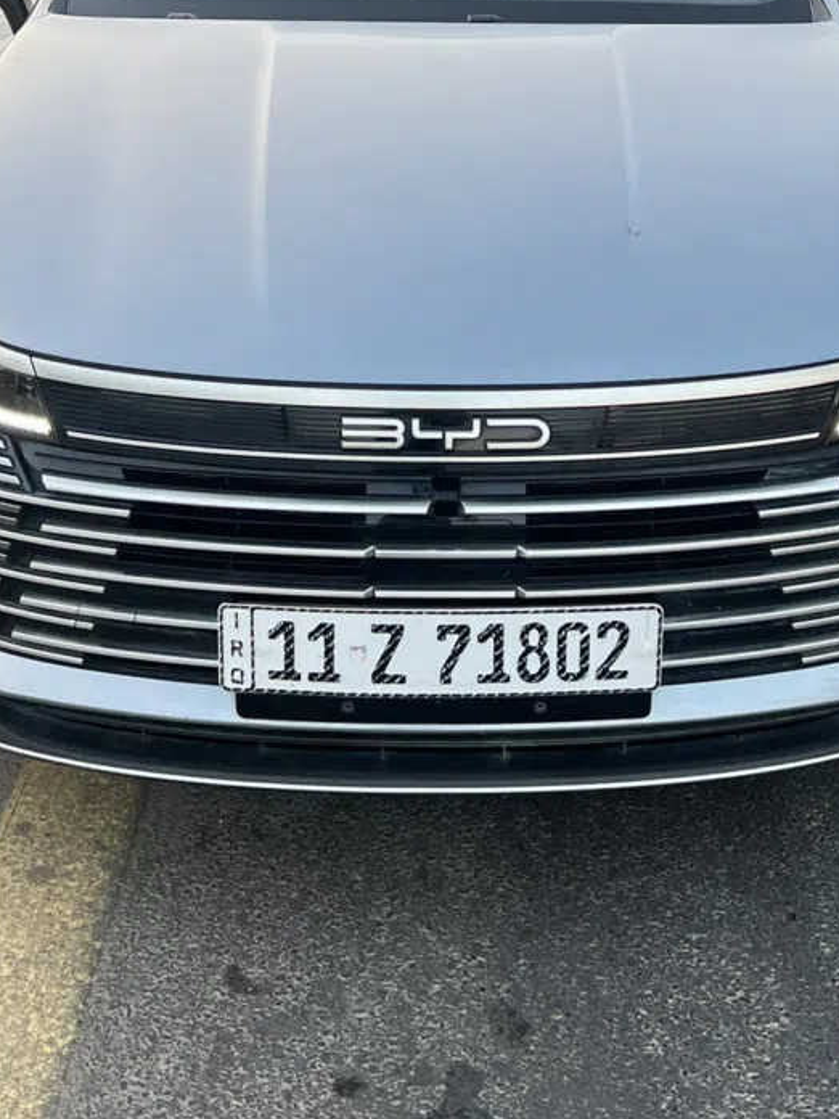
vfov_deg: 36.0
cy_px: 199
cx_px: 474
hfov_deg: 28.5
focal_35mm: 51
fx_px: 1648
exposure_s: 1/121
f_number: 1.5
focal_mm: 5.7
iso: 100
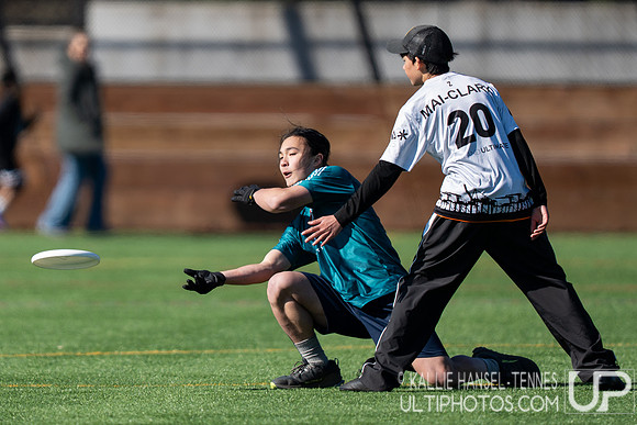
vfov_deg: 1.9
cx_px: 258
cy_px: 170
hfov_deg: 2.8
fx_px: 12931
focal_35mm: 731
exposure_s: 1/2000
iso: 125
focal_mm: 400
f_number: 2.8
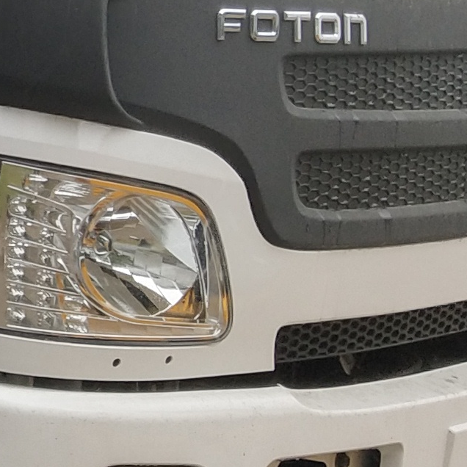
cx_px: -538
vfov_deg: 10.3
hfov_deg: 9.6
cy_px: -36
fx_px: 2564
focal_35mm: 168
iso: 125
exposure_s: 1/289
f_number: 1.8
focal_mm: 3.95
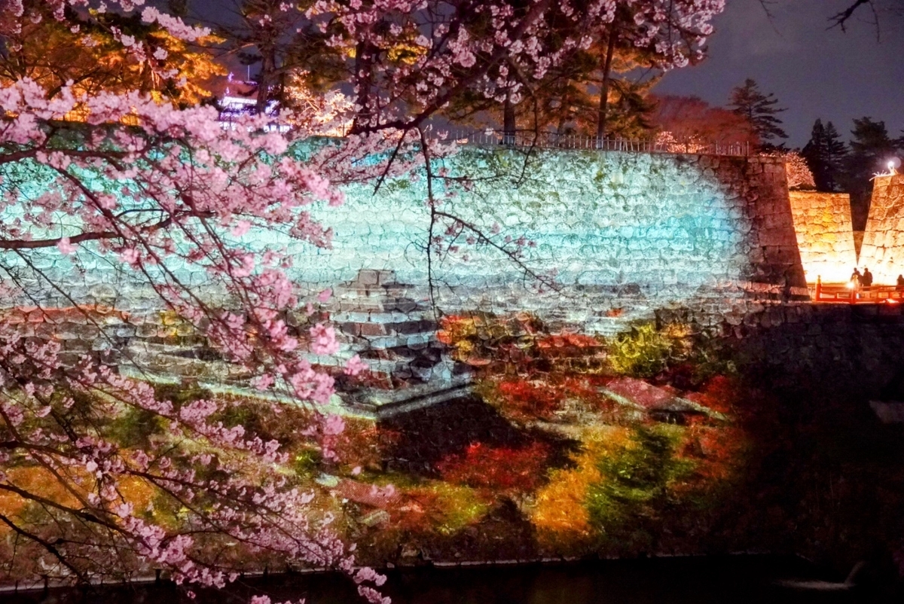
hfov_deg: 43.6
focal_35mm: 45
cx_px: 452
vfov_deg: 29.9
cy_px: 302
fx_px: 1131
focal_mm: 30
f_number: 2.8
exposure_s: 1/13
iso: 12800
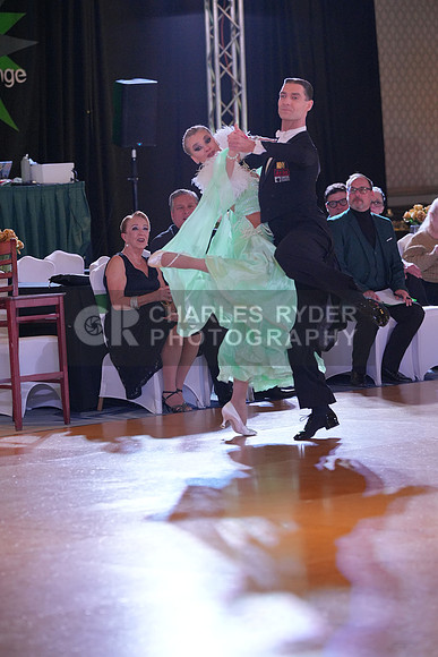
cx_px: 219
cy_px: 328
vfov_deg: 13.0
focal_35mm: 158
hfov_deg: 8.7
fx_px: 2882
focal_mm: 158
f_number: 4
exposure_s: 1/400
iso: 3200
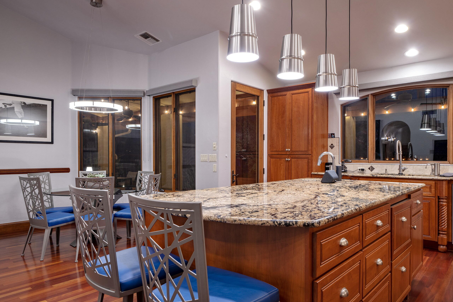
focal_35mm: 24
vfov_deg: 53.1
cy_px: 158
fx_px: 302
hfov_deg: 73.7
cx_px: 230
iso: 200
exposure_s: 1/1.25
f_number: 9
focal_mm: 22
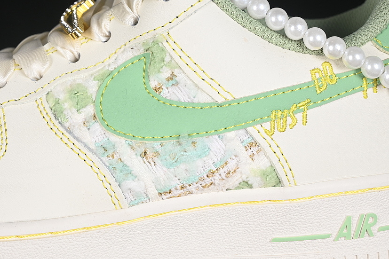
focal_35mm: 98
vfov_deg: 14.0
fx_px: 1059
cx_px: 163
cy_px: 111
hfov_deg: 20.8
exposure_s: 1/80
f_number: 7.1
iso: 160
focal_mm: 50
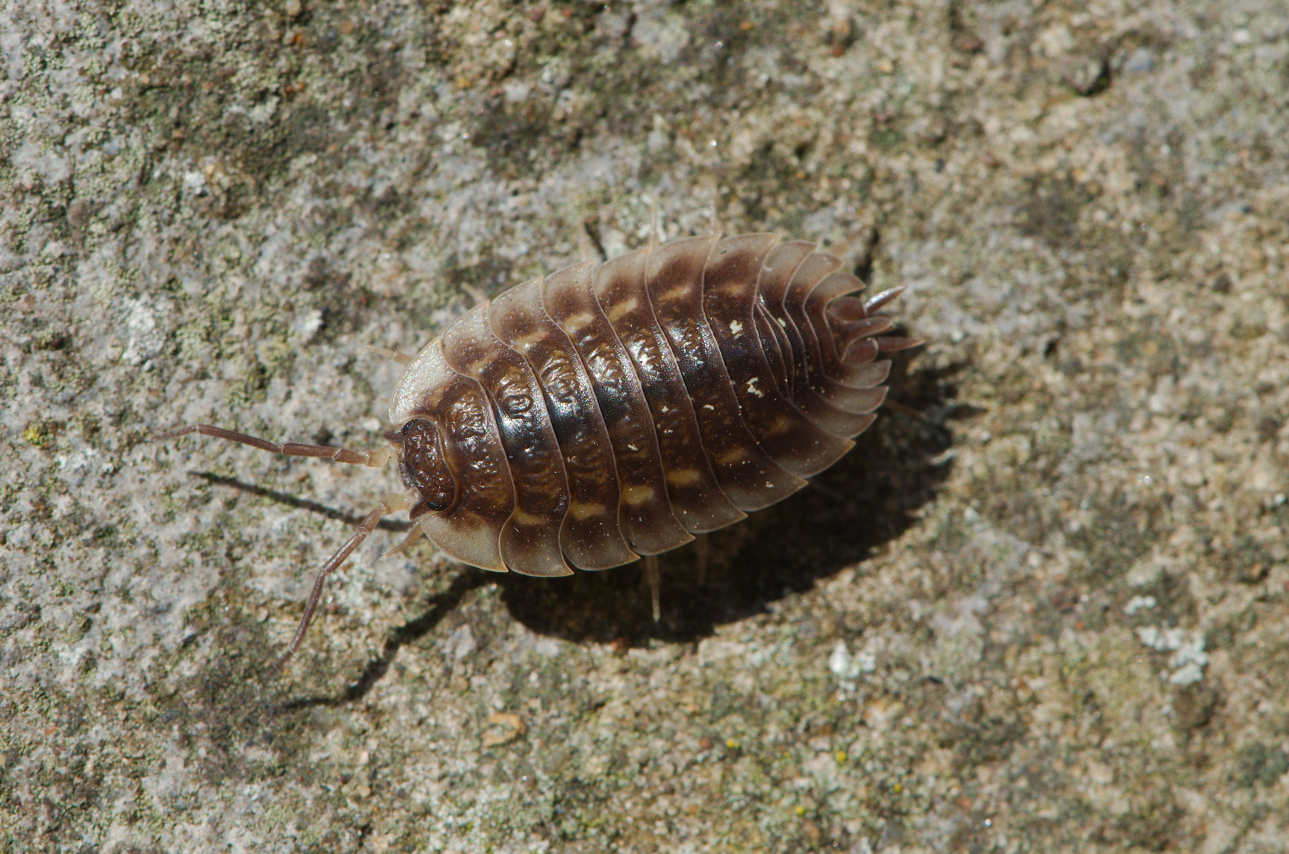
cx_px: 644
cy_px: 427
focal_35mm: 158
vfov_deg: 8.7
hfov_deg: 13.1
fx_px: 5628
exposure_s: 1/160
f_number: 14
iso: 200
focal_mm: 105
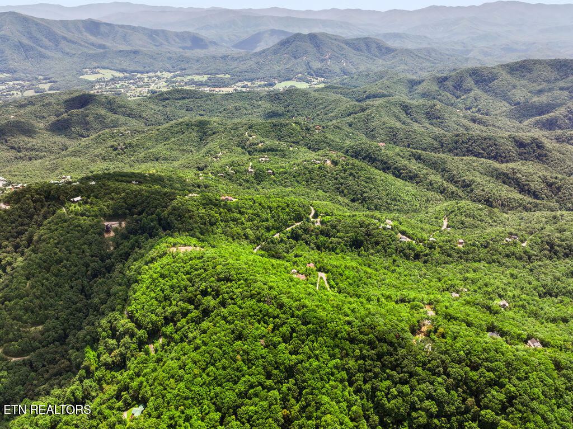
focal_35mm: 24
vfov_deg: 56.8
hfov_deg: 71.6
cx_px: 286
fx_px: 397
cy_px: 214
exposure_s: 1/50
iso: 120
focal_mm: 12.29
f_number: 2.8
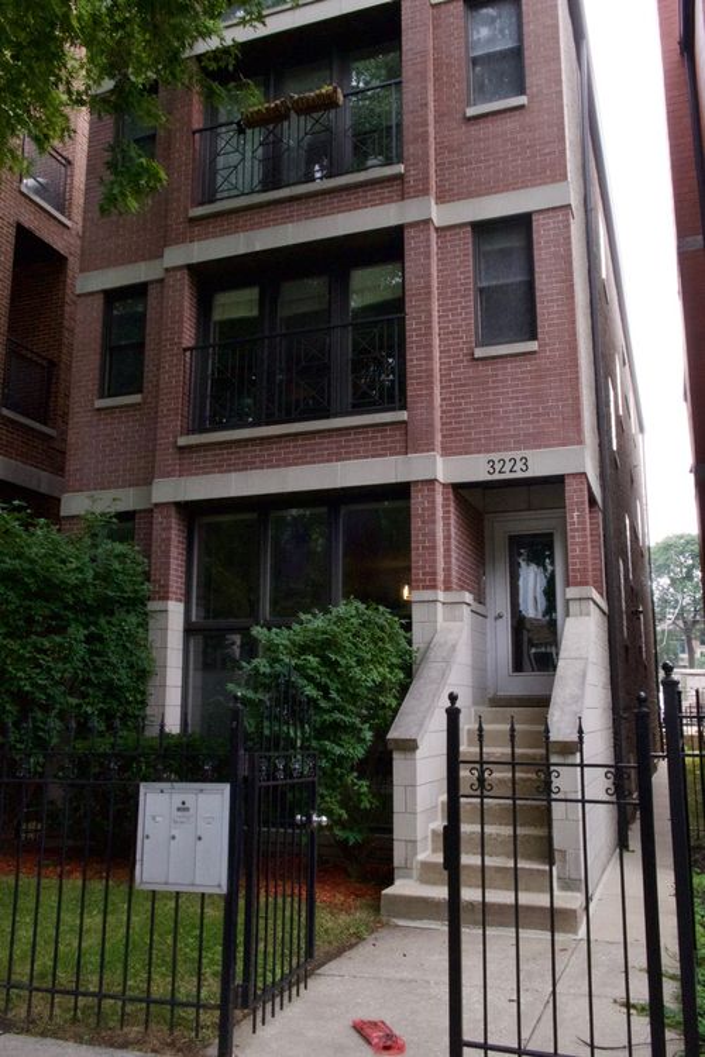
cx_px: 352
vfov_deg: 67.4
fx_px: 793
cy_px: 528
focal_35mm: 27
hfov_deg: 47.9
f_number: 22
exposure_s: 1/250
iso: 8000
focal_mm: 18
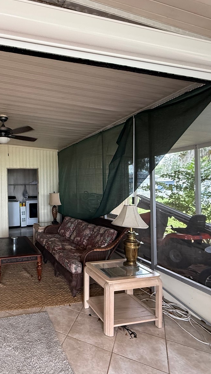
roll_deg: +0.4
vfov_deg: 83.8
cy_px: 186
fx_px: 209
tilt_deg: +1.7
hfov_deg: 49.4
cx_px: 33
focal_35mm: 21
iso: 320
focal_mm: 2.22
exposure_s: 1/99
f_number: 2.2
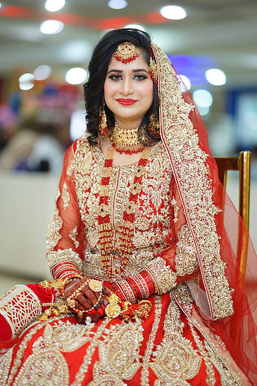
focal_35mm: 85
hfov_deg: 16.1
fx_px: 910
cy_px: 193
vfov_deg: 23.9
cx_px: 128
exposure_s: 1/160
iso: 160
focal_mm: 85
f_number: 1.4
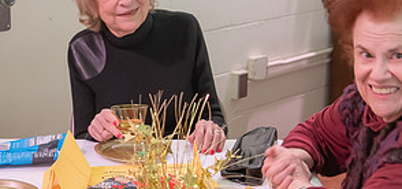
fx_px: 913
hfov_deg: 24.7
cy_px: 80
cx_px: 127
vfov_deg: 11.8
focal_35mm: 89
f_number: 5.6
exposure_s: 1/8
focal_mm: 32
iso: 640
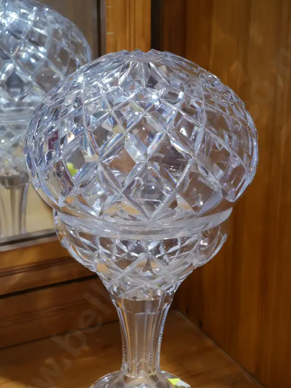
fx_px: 862
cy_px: 241
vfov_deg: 25.3
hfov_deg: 19.2
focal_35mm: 77
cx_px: 150
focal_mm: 29
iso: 1000
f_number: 5.4
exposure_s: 1/60
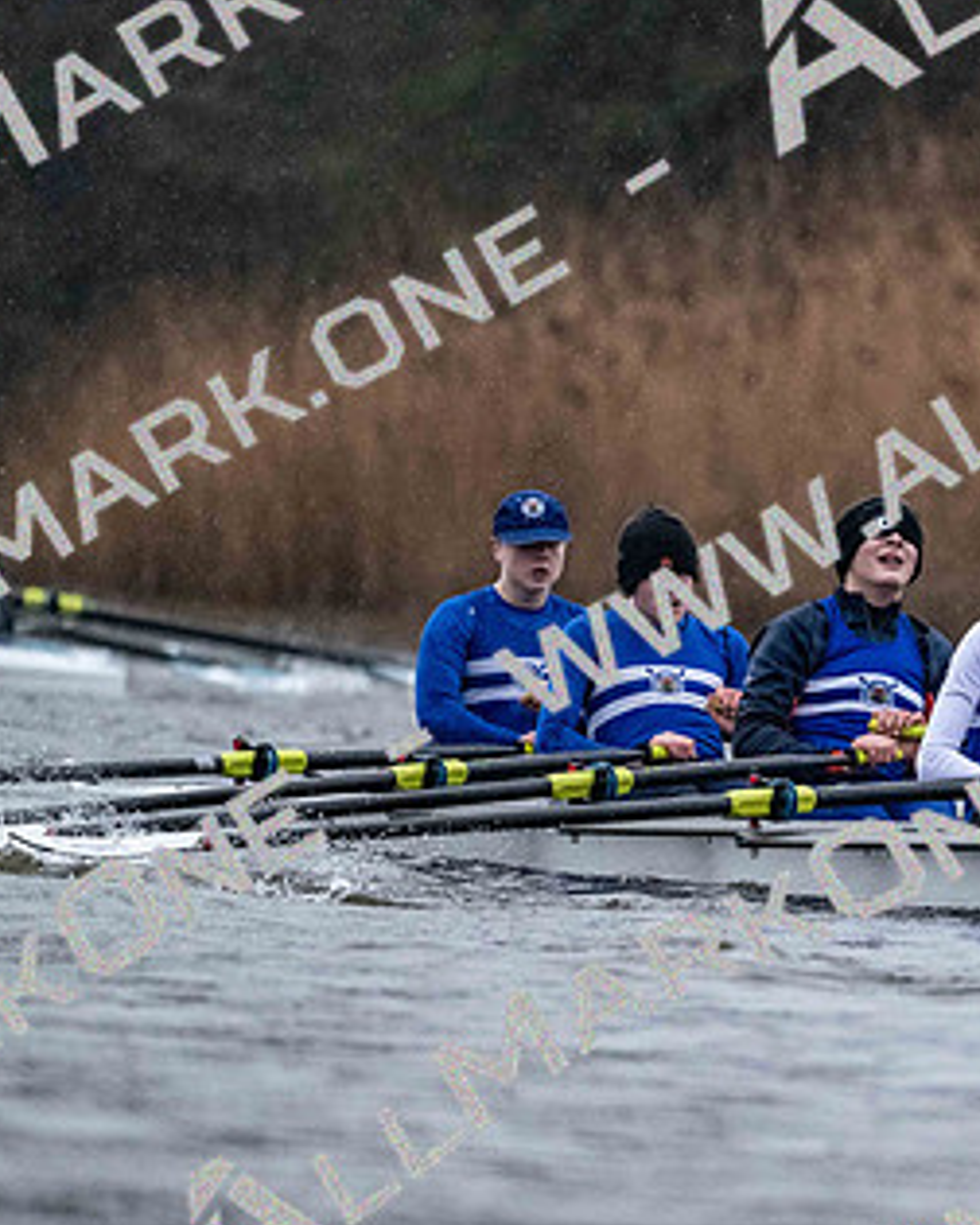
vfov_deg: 2.8
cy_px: 725
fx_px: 25052
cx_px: 976
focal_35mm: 691
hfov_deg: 2.2
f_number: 4.5
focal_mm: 400
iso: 8000
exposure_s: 1/1600
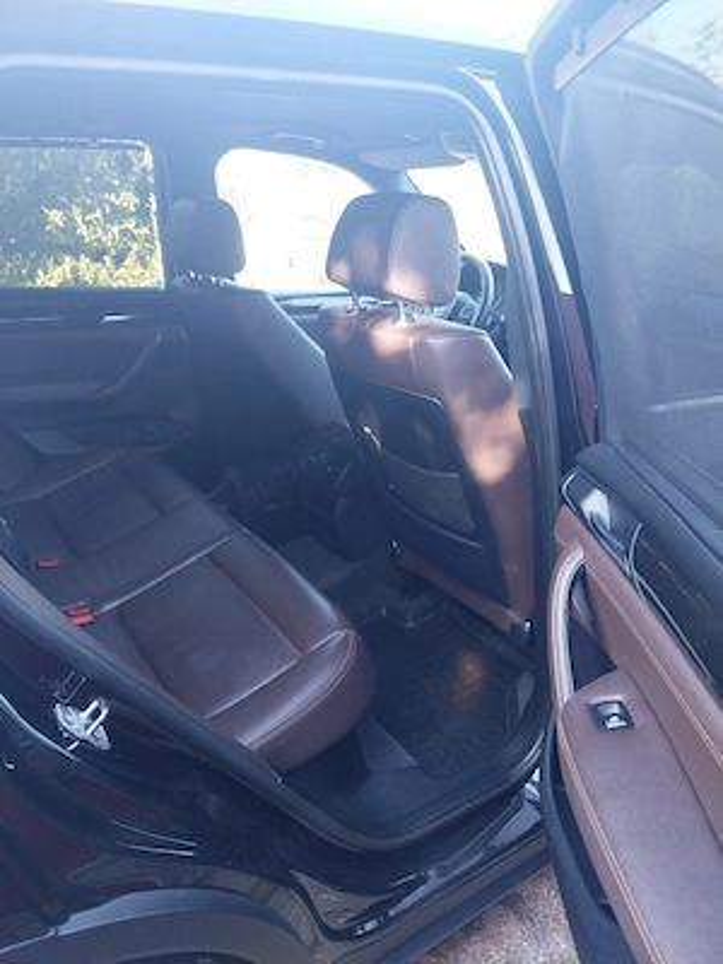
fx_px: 724
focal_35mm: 26
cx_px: 362
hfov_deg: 53.1
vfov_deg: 67.3
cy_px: 482
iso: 80
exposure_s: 1/50
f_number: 1.8
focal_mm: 4
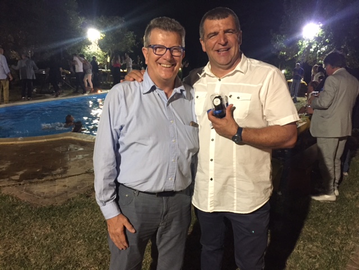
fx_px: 301
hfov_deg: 61.7
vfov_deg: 48.2
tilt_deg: -14.2
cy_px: 135
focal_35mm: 29
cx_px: 180
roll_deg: -1.5
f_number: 2.2
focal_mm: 4.15
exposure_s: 1/17
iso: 320
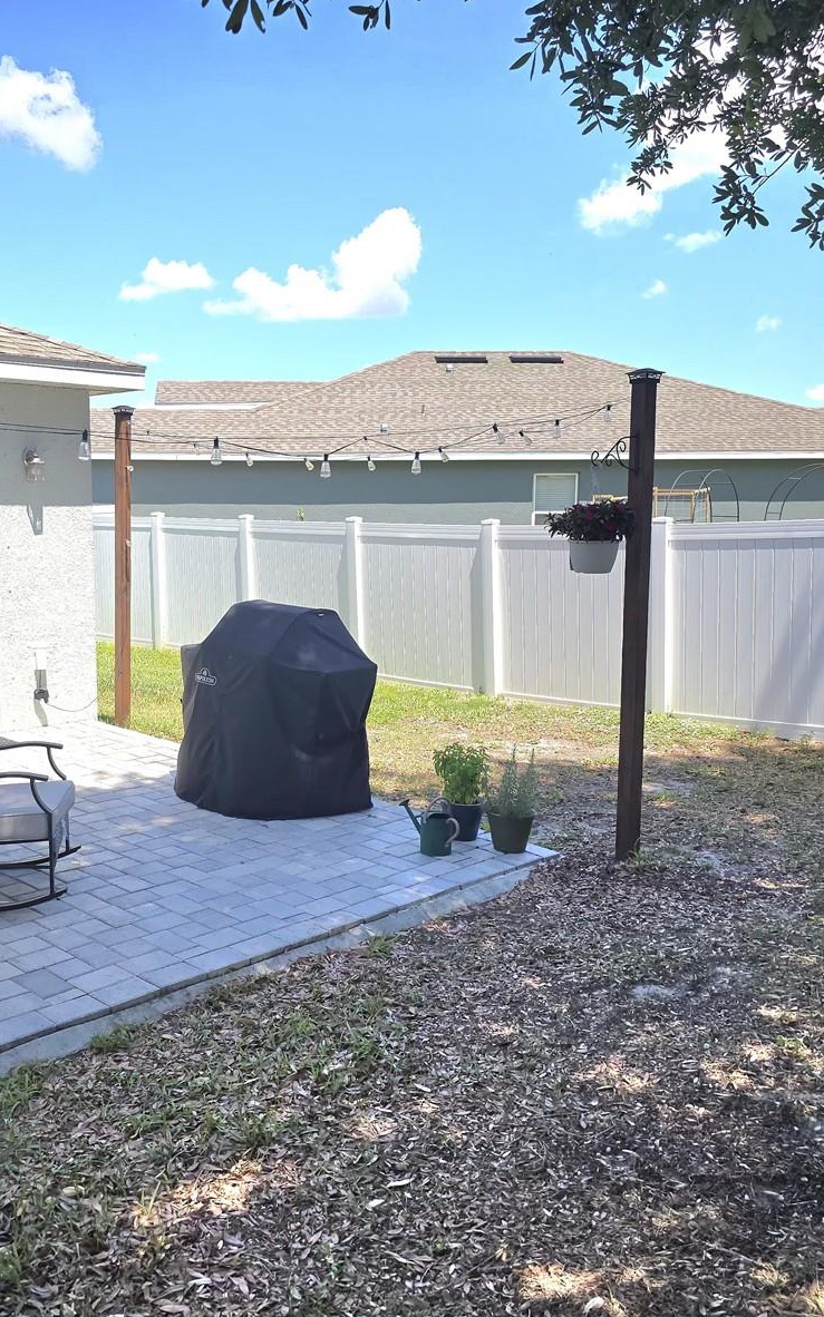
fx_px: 1185
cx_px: 306
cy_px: 652
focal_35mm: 33
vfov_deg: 58.1
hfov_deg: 38.1
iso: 12
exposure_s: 1/500
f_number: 1.7
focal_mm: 6.3
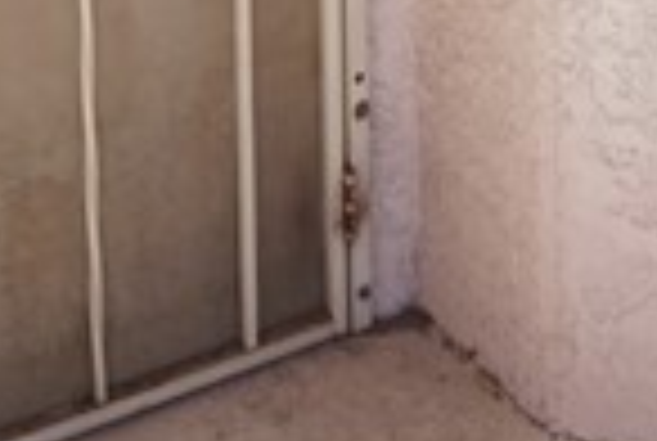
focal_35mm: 89
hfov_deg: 22.8
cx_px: 320
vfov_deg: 11.9
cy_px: -680
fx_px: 1628
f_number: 10
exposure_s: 1/125
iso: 400
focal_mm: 12
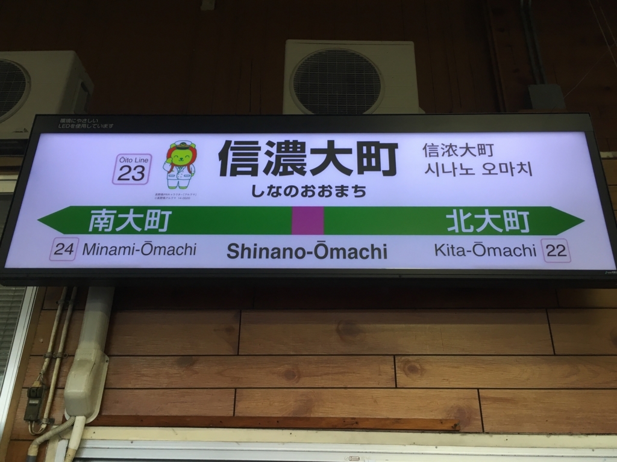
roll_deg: -2.6
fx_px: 517
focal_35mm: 29
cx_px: 308
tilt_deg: +23.4
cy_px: 231
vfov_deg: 48.2
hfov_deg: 61.7
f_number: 2.2
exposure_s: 1/40
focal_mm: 4.15
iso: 25
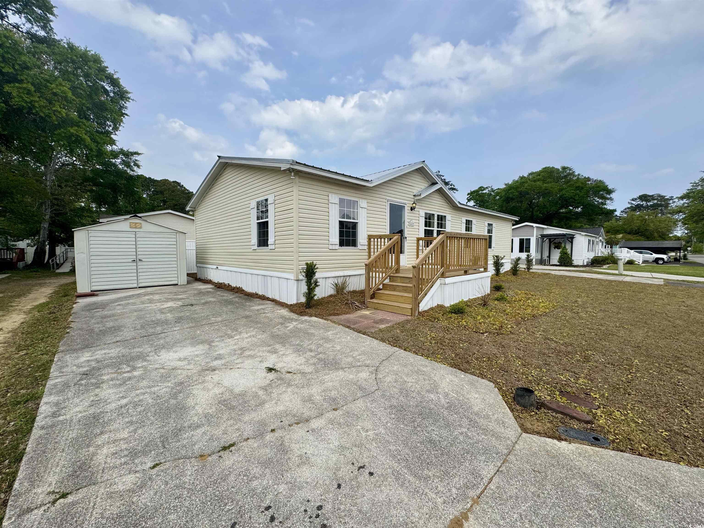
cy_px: 264
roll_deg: +0.0
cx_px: 352
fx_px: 285
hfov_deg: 102.1
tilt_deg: -2.9
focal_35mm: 14
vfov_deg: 85.7
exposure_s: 1/1880
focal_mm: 2.22
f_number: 2.2
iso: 50
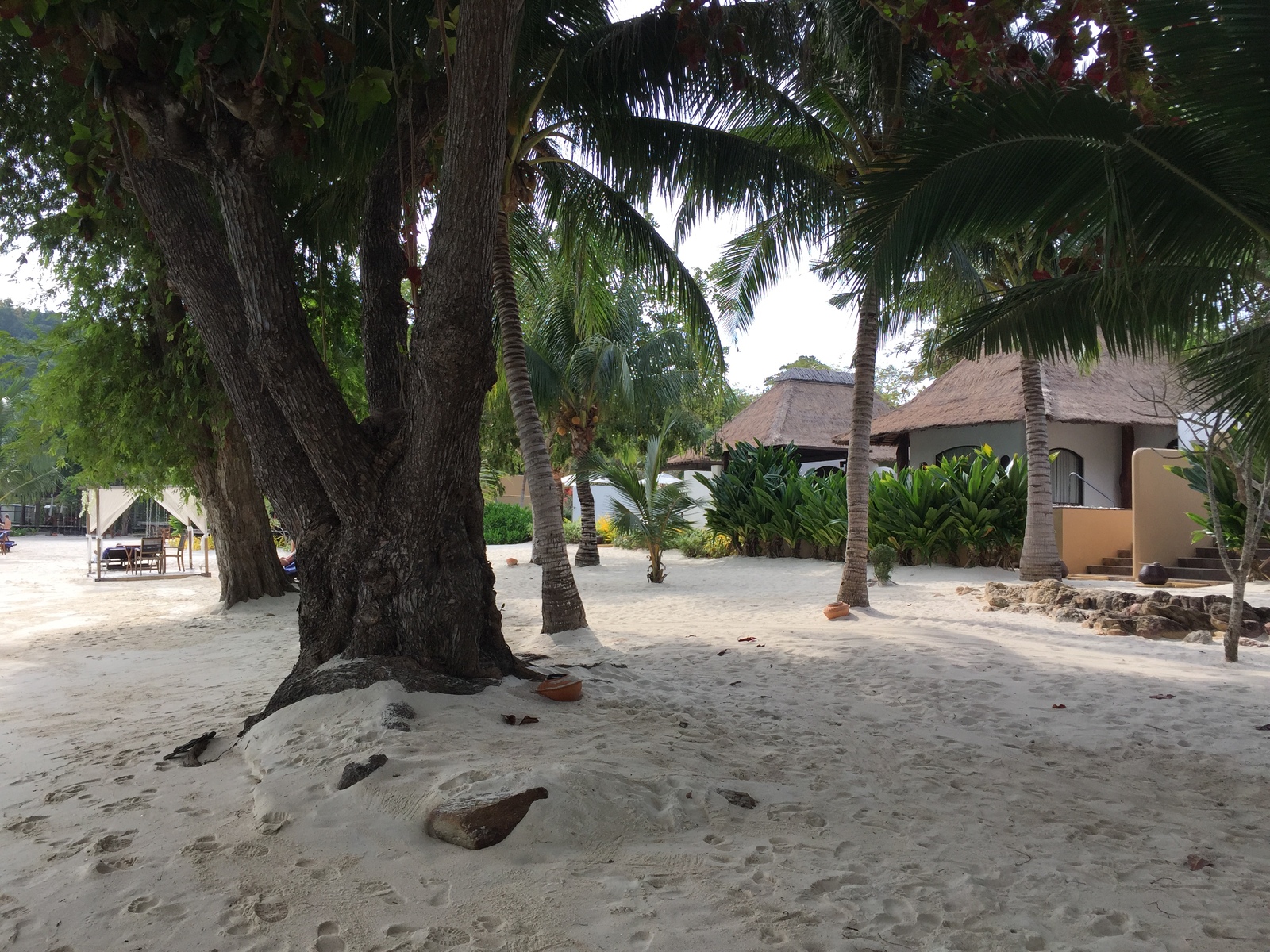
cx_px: 635
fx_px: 1064
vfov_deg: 48.2
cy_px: 476
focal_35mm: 29
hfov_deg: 61.7
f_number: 2.2
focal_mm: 4.15
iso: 32
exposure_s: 1/760
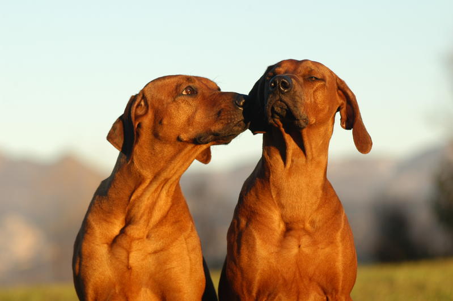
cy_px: 150
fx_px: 2734
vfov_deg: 6.3
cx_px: 226
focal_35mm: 218
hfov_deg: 9.5
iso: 200
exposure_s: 1/400
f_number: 4
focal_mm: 145
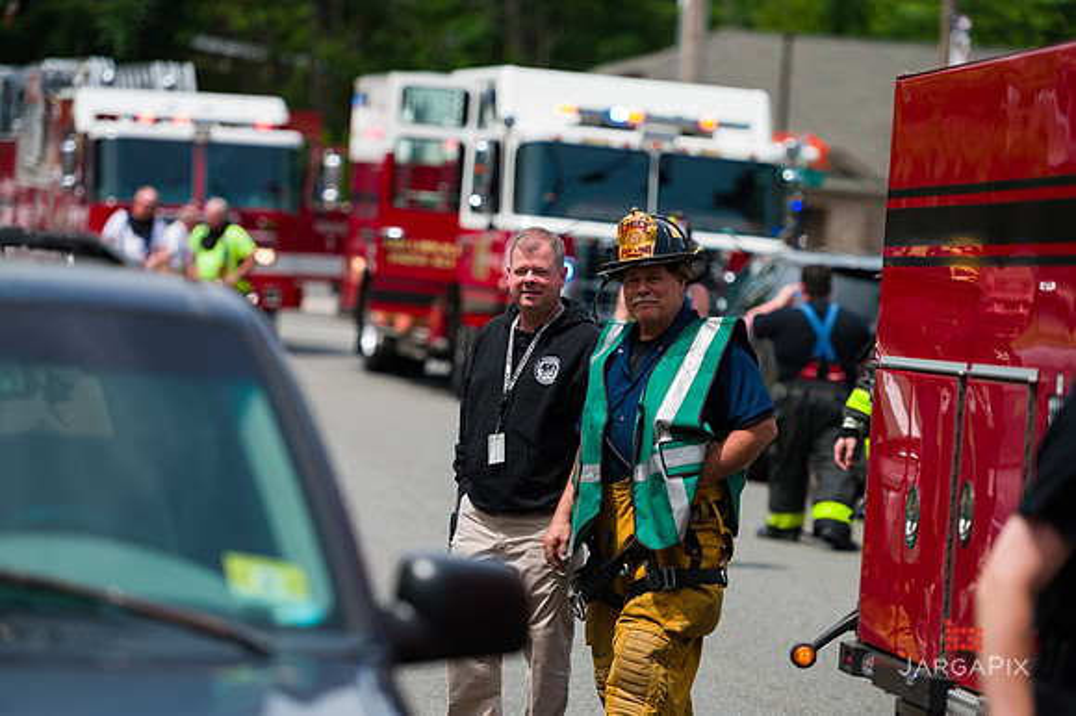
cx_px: 538
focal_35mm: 145
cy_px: 358
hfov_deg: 14.2
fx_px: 4331
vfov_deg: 9.5
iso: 200
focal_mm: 145
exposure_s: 1/3200
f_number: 3.2
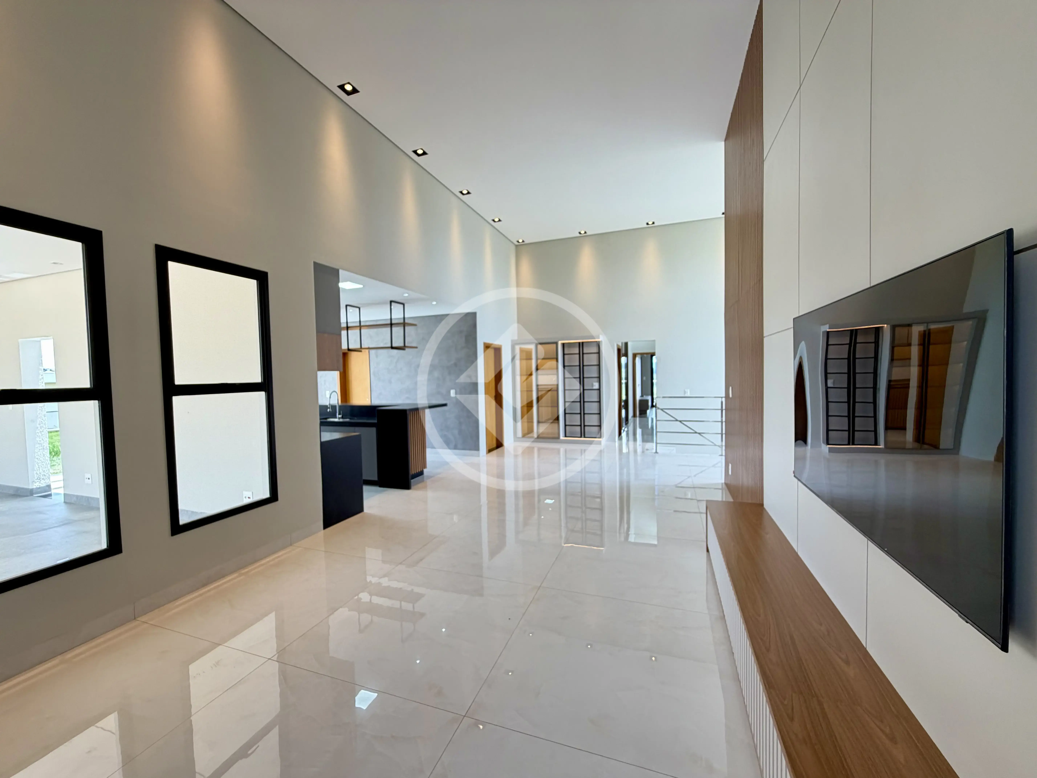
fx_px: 419
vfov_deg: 85.7
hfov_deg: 102.1
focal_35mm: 14
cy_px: 389
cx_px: 518
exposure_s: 1/120
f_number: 2.2
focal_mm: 2.22
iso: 125
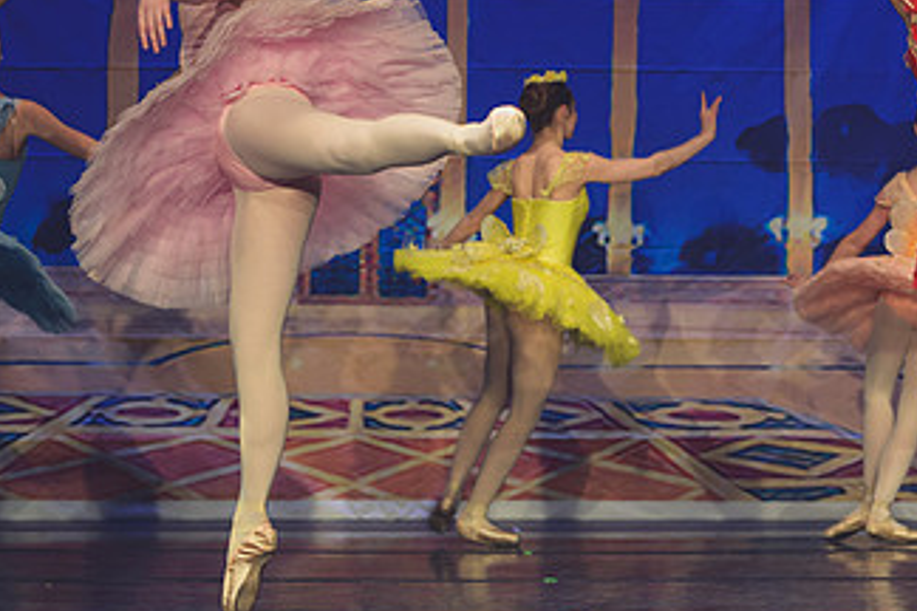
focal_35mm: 158
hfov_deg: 12.8
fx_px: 4024
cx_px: 940
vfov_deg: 8.7
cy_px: 178
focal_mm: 70
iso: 900
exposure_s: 1/320
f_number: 2.8
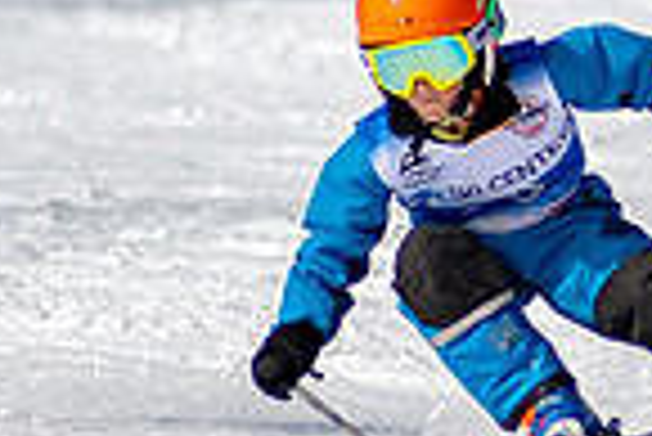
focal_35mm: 2708
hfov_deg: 0.8
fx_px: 49093
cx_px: 594
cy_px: 224
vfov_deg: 0.5
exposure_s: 1/6400
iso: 100
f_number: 2.8
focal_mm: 300
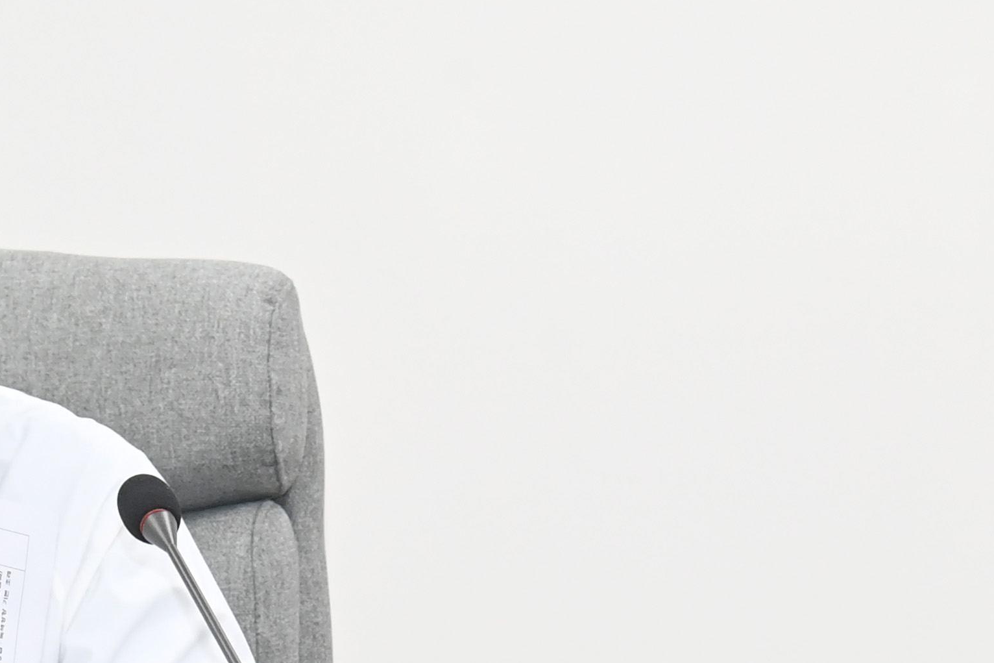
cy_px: 412
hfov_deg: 6.7
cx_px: 683
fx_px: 8530
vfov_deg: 4.4
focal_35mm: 309
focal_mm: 85
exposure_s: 1/250
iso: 3200
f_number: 6.3
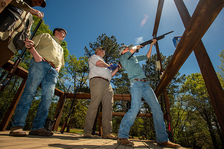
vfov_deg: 70.4
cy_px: 74
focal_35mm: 17
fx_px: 106
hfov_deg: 93.3
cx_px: 112
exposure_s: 1/250
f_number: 6.3
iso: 80
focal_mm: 17
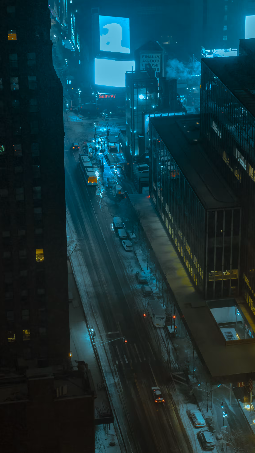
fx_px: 1022
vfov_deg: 24.8
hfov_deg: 14.2
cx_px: 107
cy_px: 130
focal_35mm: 85
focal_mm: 55
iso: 1600
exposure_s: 1/100
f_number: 2
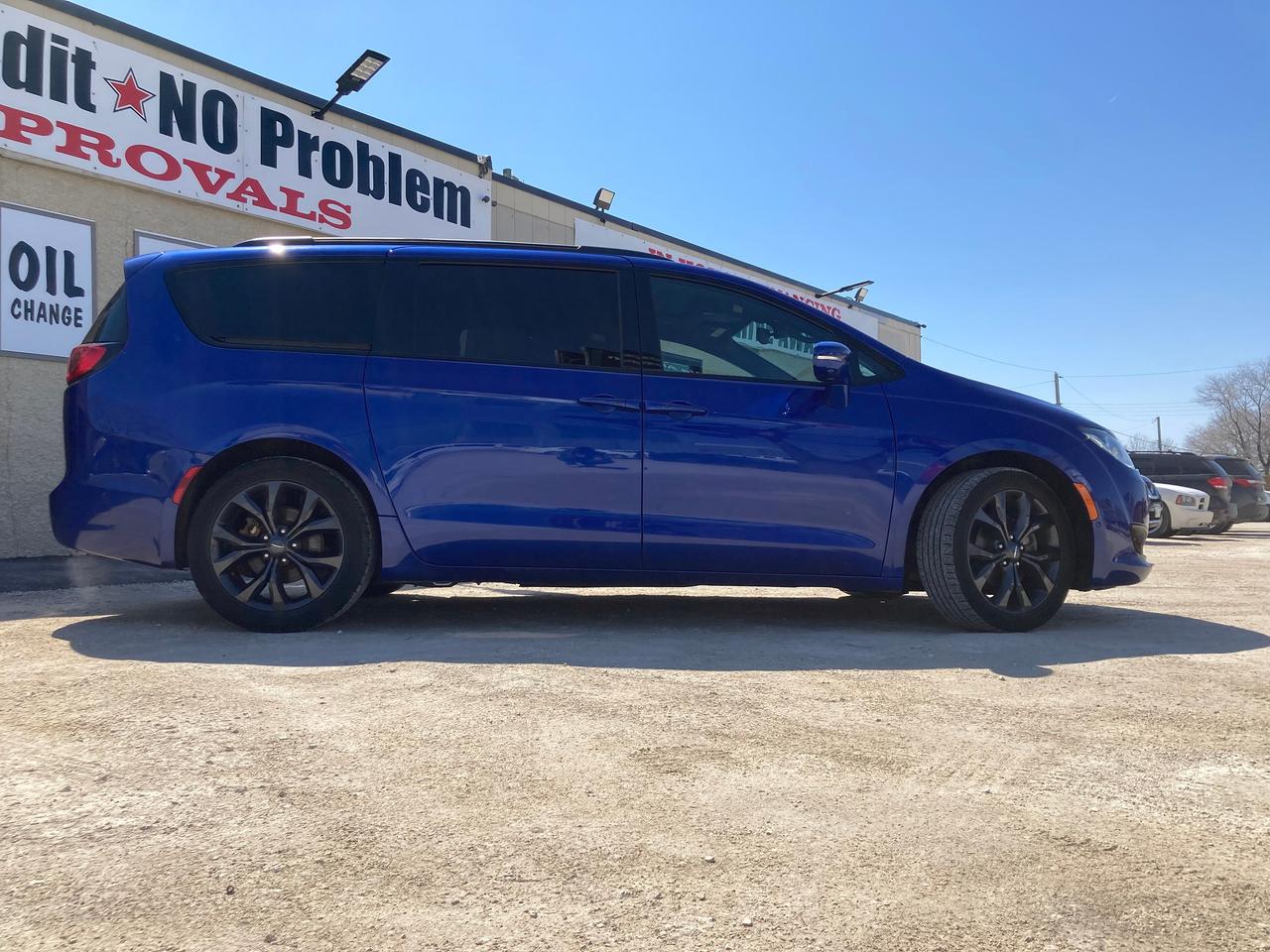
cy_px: 476
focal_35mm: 28
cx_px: 635
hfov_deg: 63.4
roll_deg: +0.4
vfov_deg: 49.7
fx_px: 1027
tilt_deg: +2.5
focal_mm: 3.99
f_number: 1.8
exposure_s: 1/2114
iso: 20
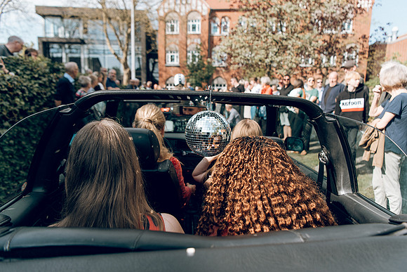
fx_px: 271
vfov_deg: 53.2
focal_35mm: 24
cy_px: 136
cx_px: 204
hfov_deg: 73.7
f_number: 2.8
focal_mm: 24
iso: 100
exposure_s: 1/1000
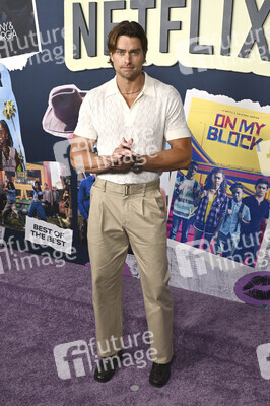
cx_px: 135
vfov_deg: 51.9
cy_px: 203
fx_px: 417
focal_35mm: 37
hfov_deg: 35.9
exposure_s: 1/250
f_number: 6.3
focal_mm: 37
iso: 1250
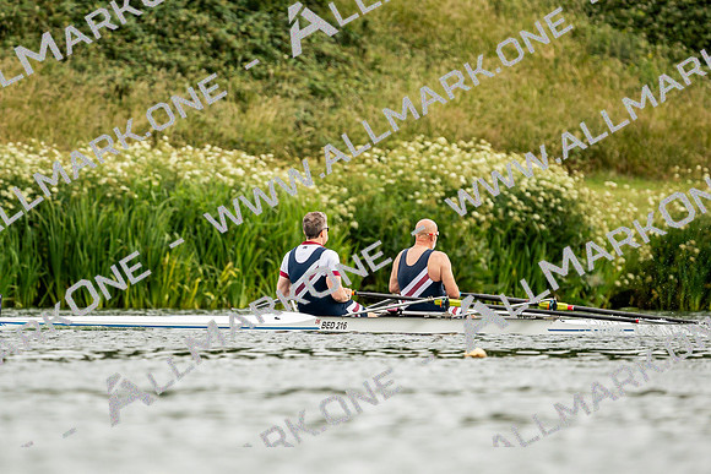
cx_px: 356
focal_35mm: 900
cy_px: 237
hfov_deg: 2.3
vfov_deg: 1.5
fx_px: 17778
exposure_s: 1/2000
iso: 500
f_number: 6.3
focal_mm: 600
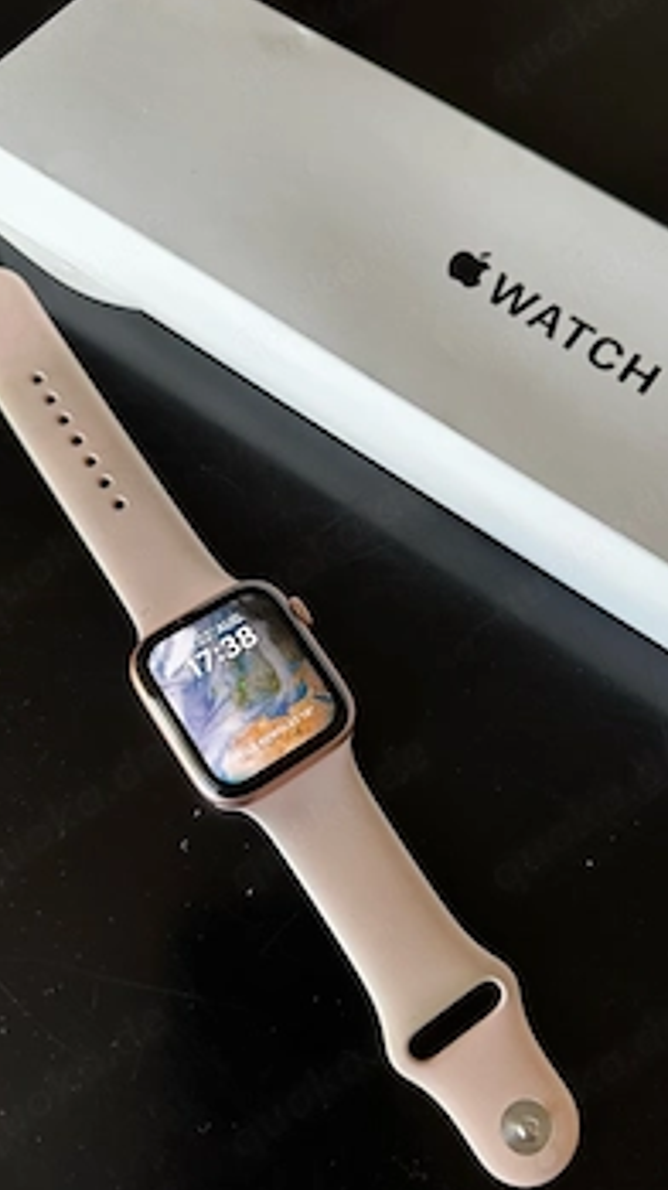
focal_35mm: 30
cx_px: 402
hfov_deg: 38.7
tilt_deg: -67.9
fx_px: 946
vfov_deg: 64.3
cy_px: 586
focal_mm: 6.76
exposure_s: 1/60
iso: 200
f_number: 1.78
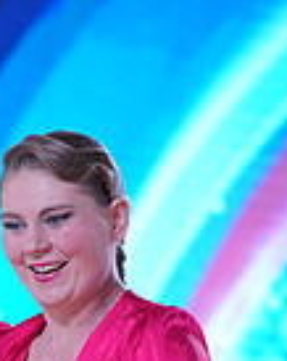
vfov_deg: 2.4
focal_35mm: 796
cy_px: 677
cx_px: 57
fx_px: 8480
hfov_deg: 1.9
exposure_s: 1/400
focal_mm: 200
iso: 2000
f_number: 5.6
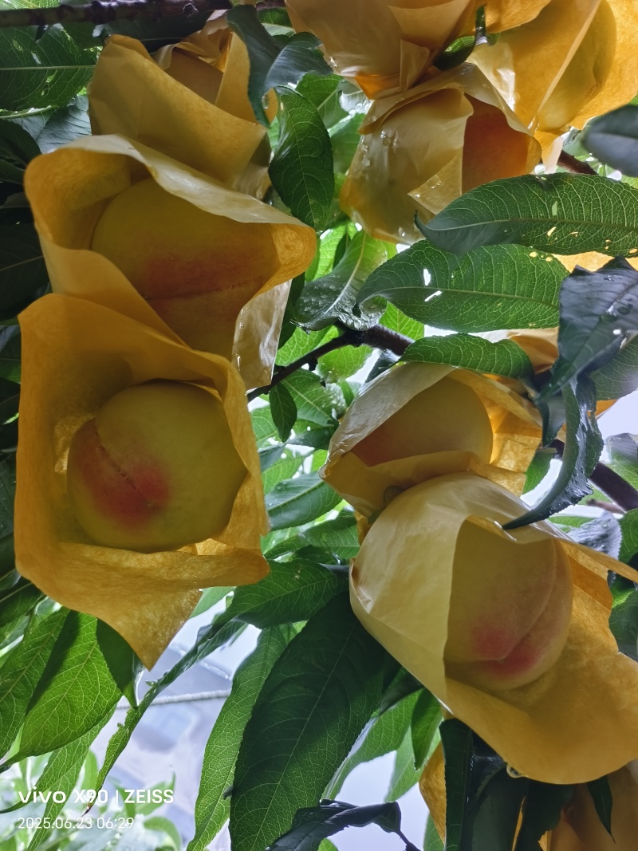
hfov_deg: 58.9
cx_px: 319
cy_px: 426
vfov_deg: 73.9
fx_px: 565
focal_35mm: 23
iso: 367
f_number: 1.75
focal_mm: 5.5
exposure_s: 1/52.3
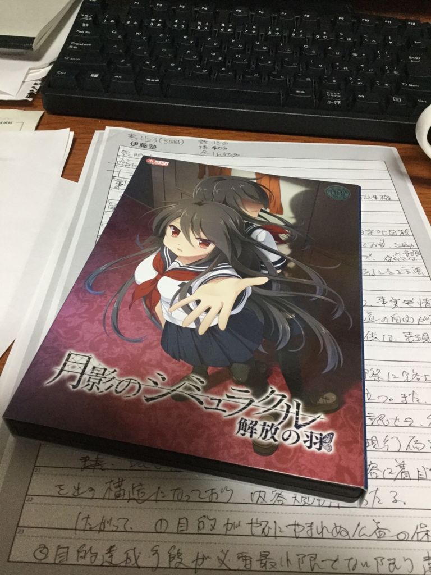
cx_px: 216
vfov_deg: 58.4
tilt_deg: -46.4
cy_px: 288
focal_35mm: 31
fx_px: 515
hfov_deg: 45.4
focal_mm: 3.3
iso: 160
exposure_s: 1/30
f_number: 2.4
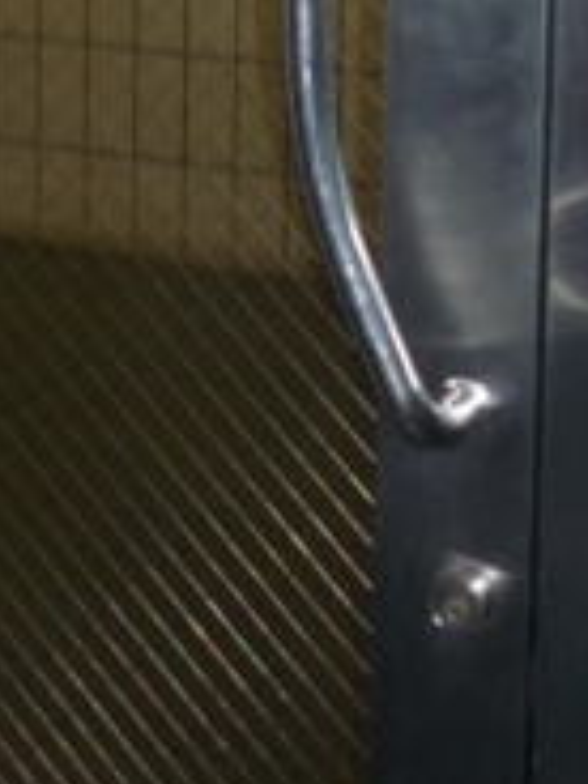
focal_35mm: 115
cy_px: -213
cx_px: 251
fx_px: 2605
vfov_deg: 16.3
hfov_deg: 12.9
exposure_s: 1/30
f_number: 2.8
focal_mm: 5.5
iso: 160
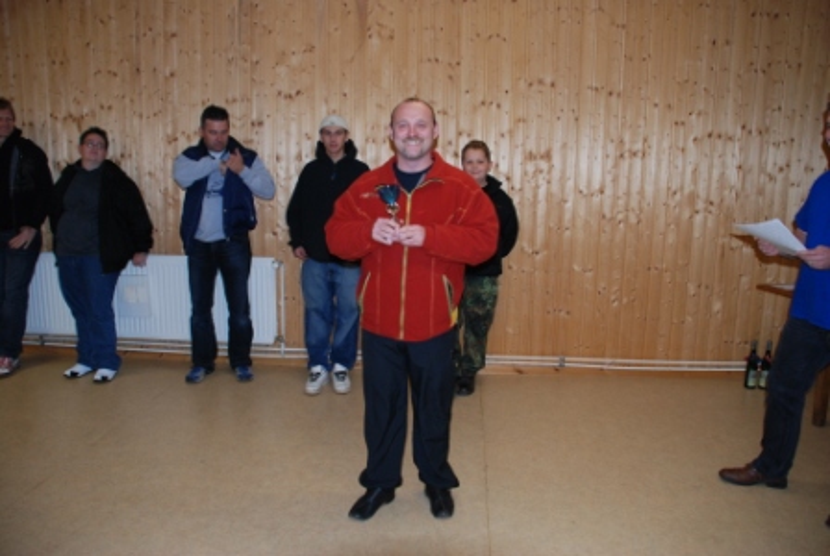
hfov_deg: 67.3
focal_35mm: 27
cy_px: 278
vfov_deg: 48.1
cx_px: 415
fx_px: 623
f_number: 4
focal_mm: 18
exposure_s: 1/60
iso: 400
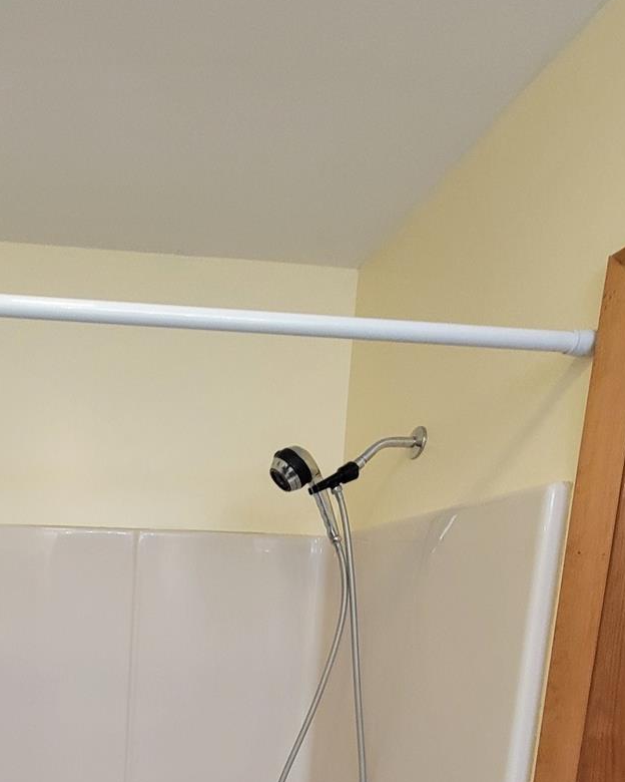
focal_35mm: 25
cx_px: 108
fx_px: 578
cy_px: 715
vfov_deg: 57.6
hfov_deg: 52.4
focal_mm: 2.2
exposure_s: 1/60
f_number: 2.2
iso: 320
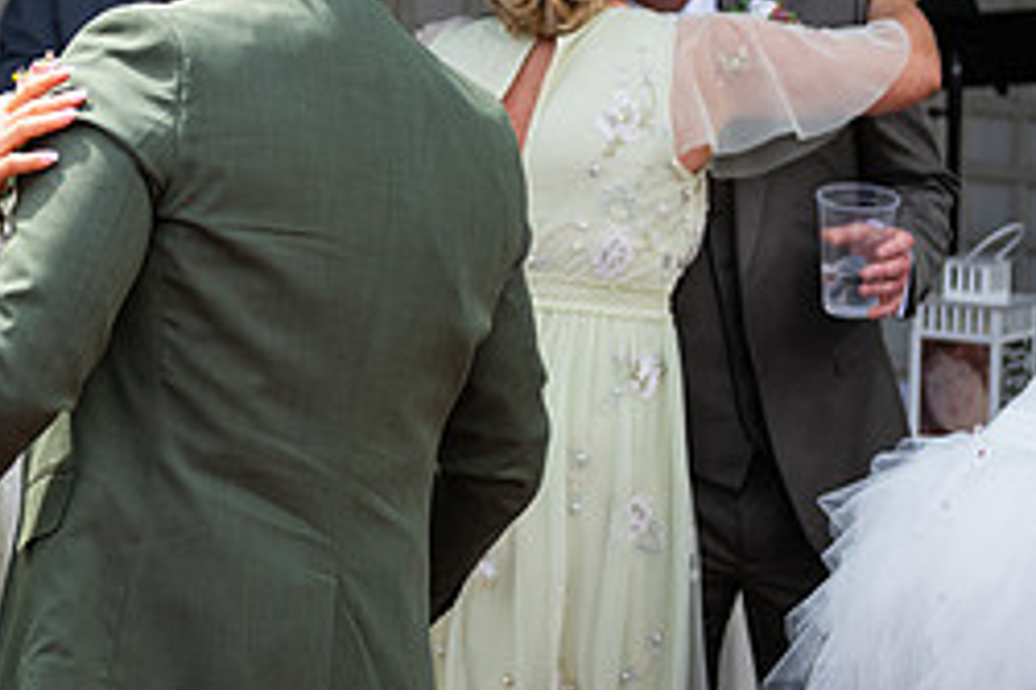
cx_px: -149
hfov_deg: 12.4
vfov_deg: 8.4
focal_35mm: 162
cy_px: -2
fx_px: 4659
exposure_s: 1/800
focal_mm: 70
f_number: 3.5
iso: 160
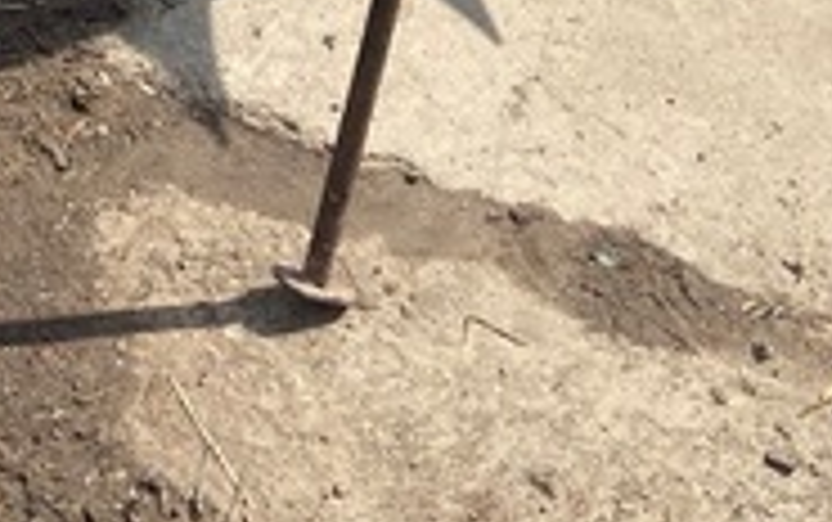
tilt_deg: -30.7
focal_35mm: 119
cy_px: -657
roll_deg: -3.7
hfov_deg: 17.0
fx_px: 2701
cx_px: -63
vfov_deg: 9.9
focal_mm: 4.25
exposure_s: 1/2105
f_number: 1.8
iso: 32
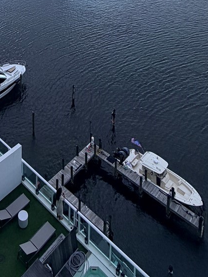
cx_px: 25
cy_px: -71
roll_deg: -0.1
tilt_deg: -7.6
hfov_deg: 34.2
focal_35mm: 40
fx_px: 320
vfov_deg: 34.9
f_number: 2.2
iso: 40
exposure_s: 1/242
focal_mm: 2.22
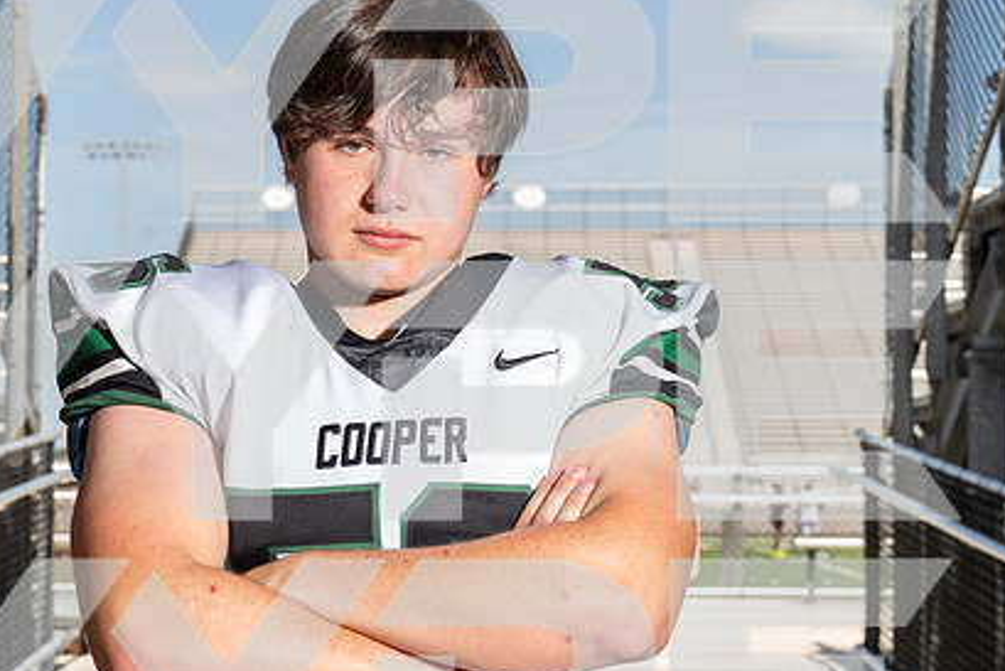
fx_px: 2653
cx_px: 334
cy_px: 392
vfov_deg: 14.4
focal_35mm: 95
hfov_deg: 21.4
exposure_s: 1/250
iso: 160
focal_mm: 67
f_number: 8
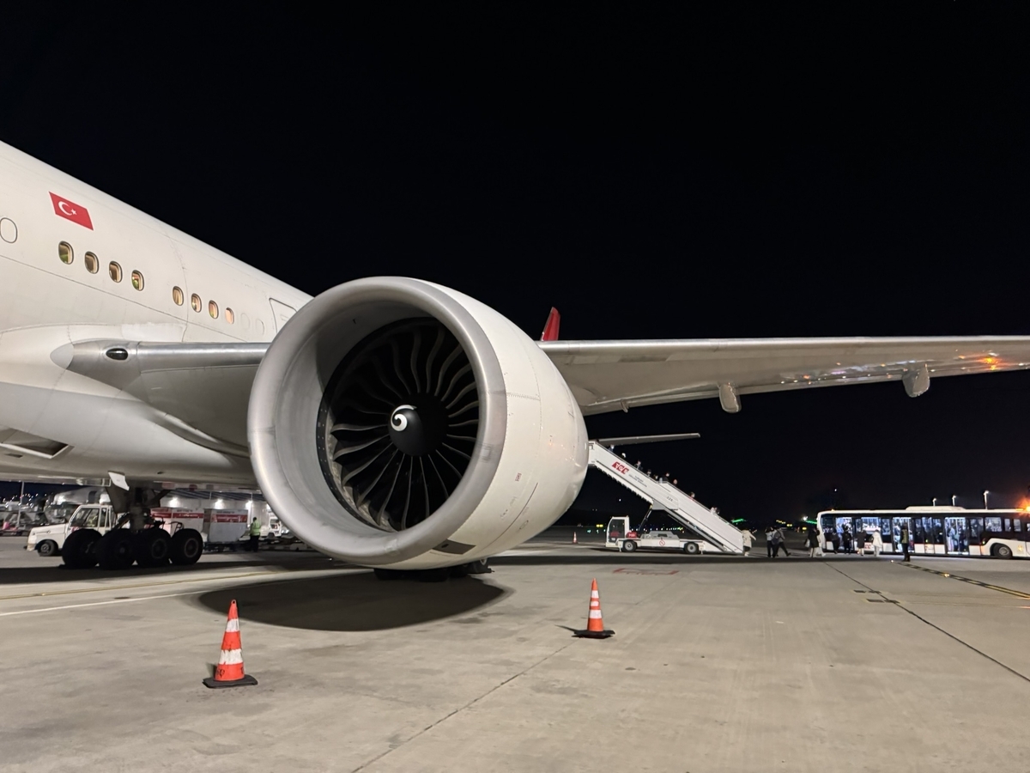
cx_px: 515
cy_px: 386
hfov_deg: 71.6
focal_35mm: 24
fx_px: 714
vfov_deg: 56.8
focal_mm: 6.76
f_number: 1.78
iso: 800
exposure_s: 1/43
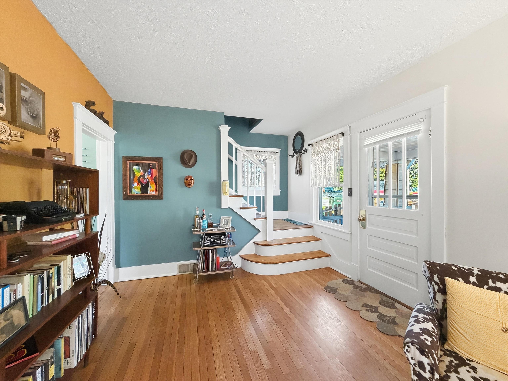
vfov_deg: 85.7
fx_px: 205
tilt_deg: -0.4
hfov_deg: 102.1
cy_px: 190
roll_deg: +1.2
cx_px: 254
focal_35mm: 14
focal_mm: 2.2
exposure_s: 1/60
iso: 320
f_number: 2.2
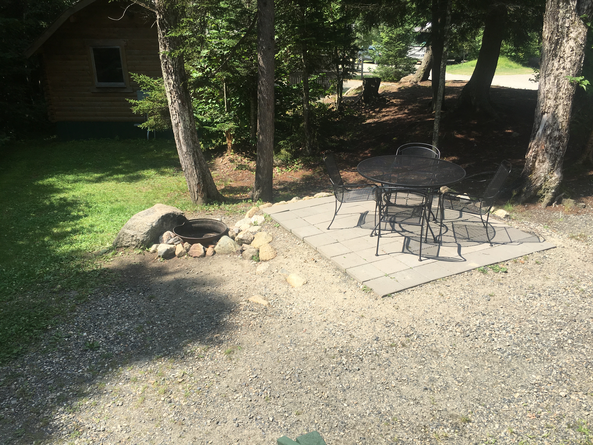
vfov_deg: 48.2
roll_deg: +0.6
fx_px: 497
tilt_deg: -22.0
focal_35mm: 29
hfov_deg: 61.7
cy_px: 222
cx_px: 296
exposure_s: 1/905
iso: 25
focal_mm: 4.15
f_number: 2.2
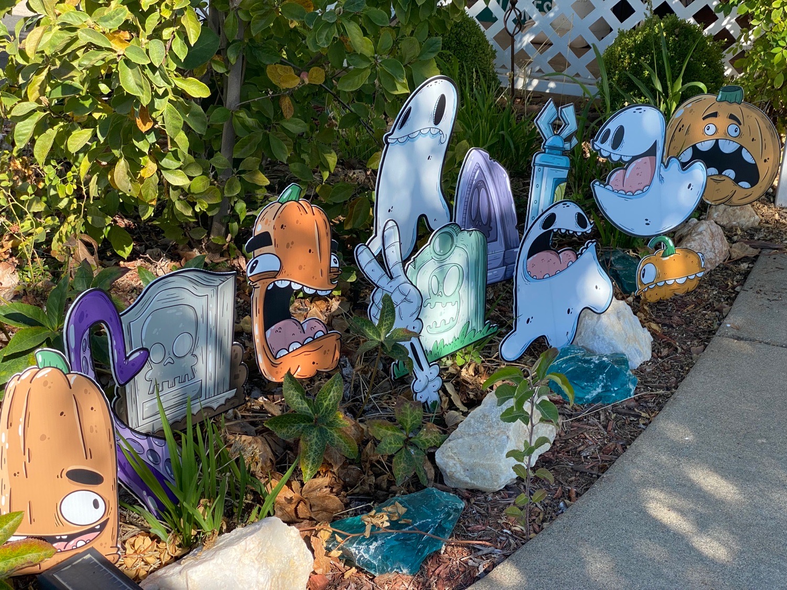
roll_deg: -2.2
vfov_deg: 28.0
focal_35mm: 52
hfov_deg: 36.8
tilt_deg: -24.1
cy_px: 295
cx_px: 394
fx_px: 1182
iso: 20
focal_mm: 6
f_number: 2
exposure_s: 1/623
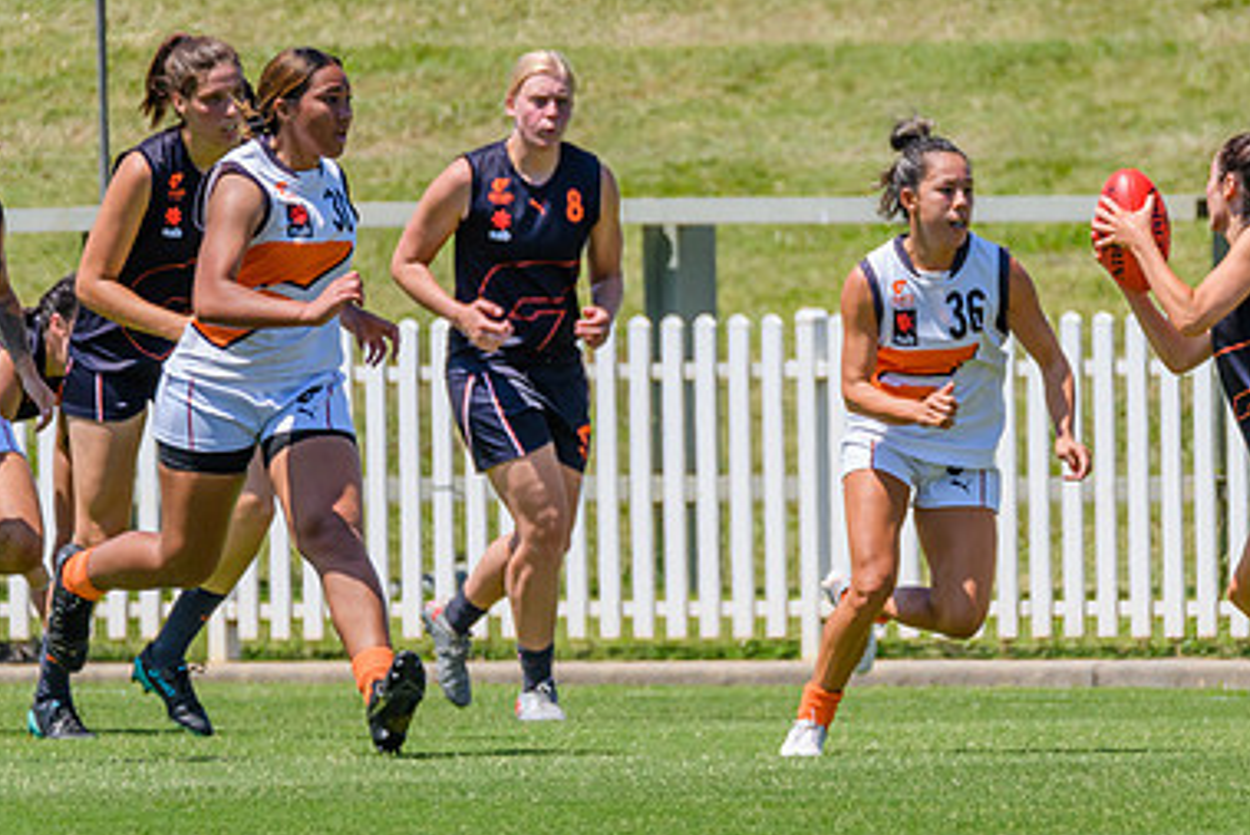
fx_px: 38693
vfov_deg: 1.2
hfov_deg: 1.9
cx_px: 1000
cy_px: 320
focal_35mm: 1114
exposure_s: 1/1600
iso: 800
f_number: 11
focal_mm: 550
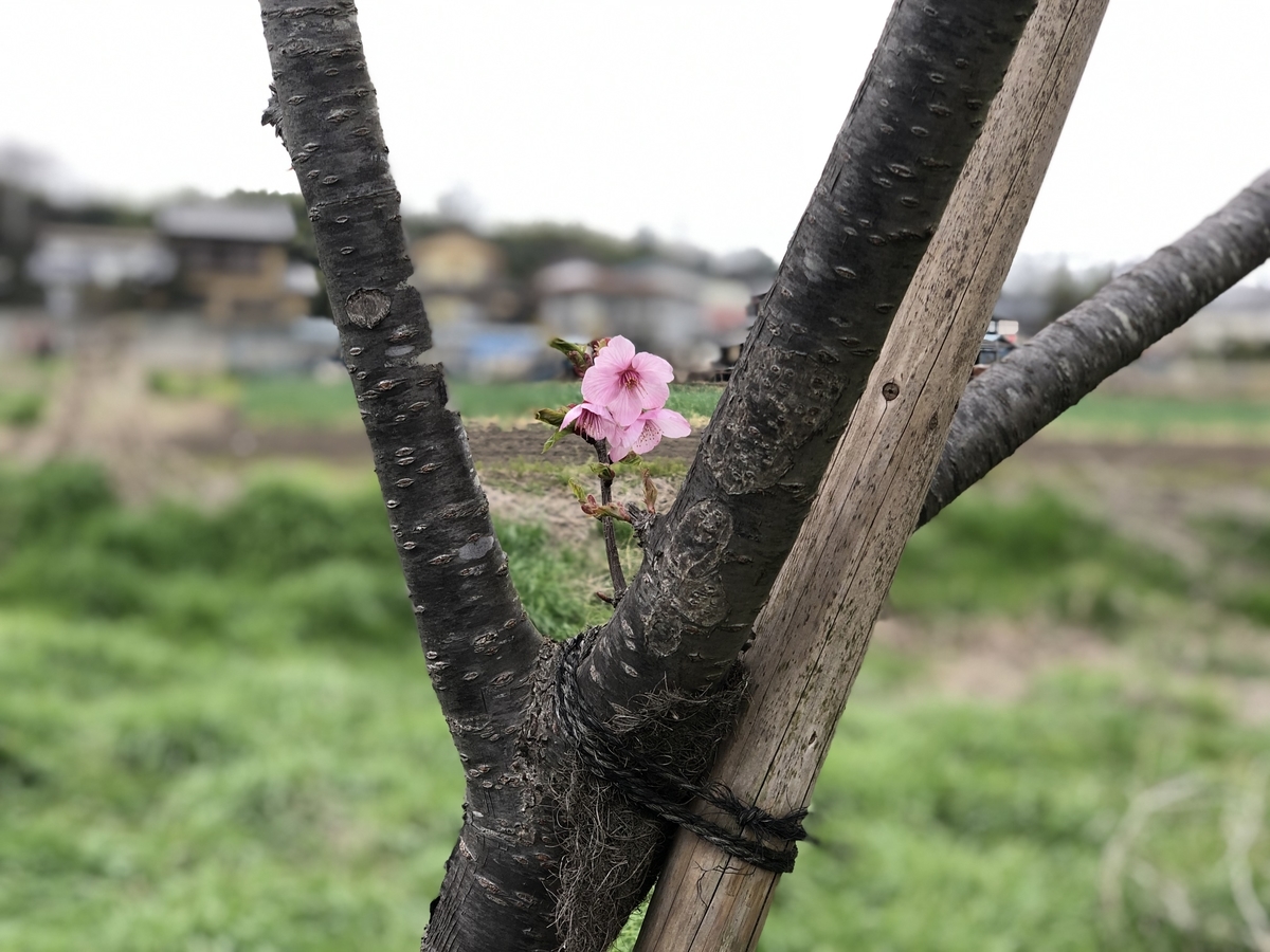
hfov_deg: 36.8
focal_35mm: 52
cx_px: 635
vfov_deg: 28.0
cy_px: 476
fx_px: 1908
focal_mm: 6
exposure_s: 1/60
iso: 16
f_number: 2.4
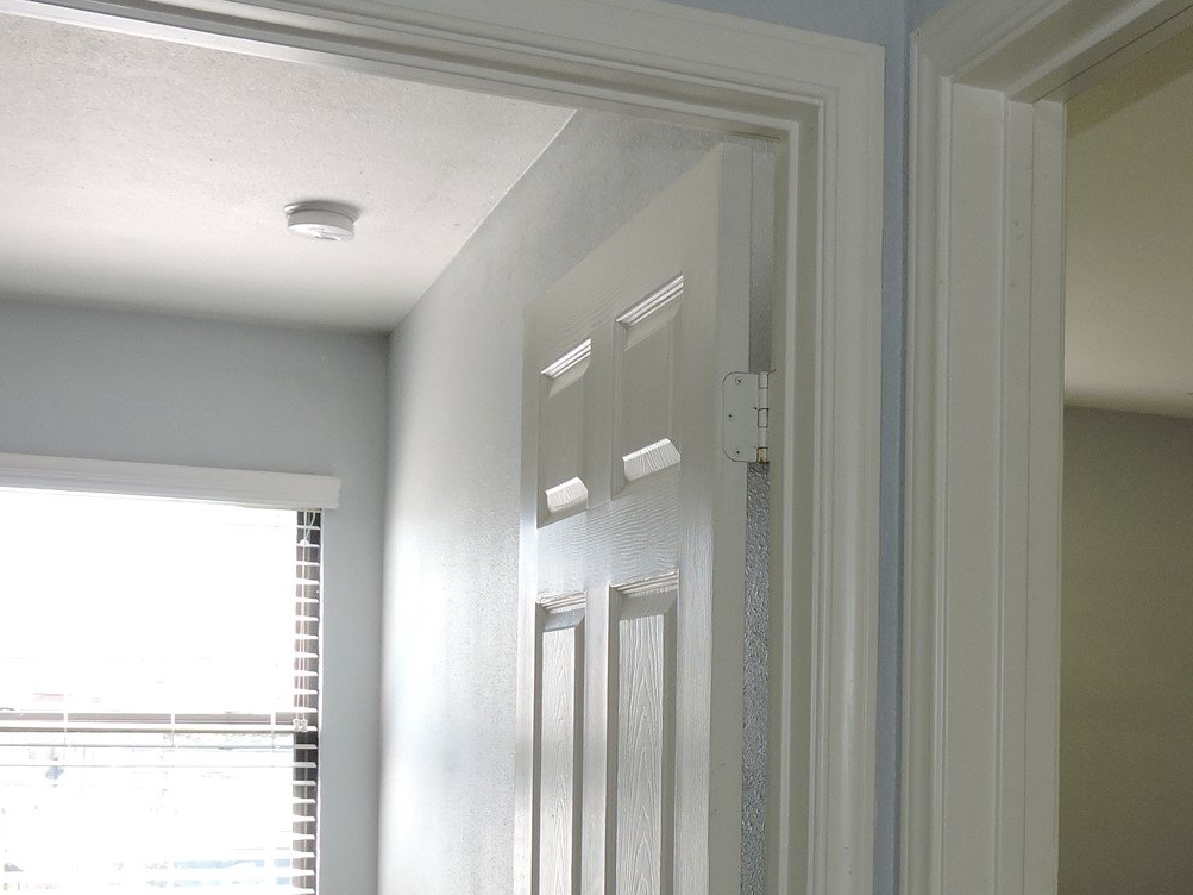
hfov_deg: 38.0
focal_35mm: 49
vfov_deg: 29.0
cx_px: 889
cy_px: 713
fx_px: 1689
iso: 100
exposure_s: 1/50
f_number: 3.3
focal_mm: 4.3
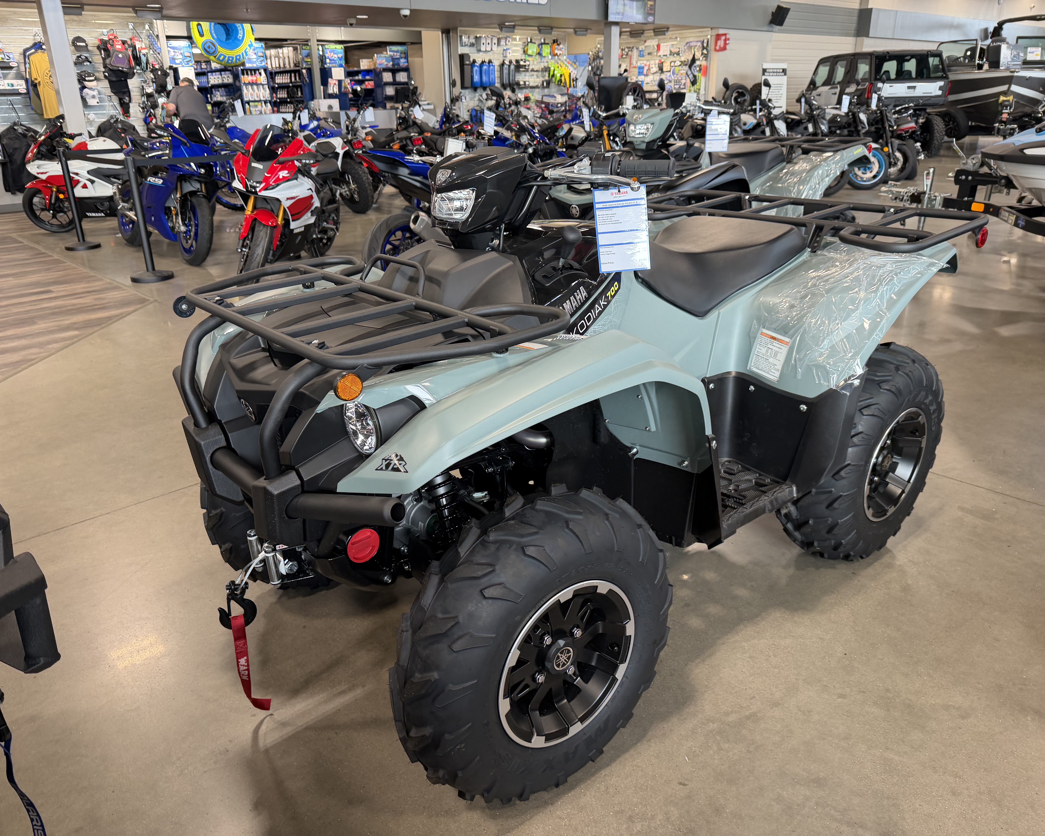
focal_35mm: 25
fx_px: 773
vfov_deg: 56.8
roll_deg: -1.5
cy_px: 418
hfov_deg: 68.1
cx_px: 516
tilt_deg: -23.2
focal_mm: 6.76
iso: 125
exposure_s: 1/60
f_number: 1.78
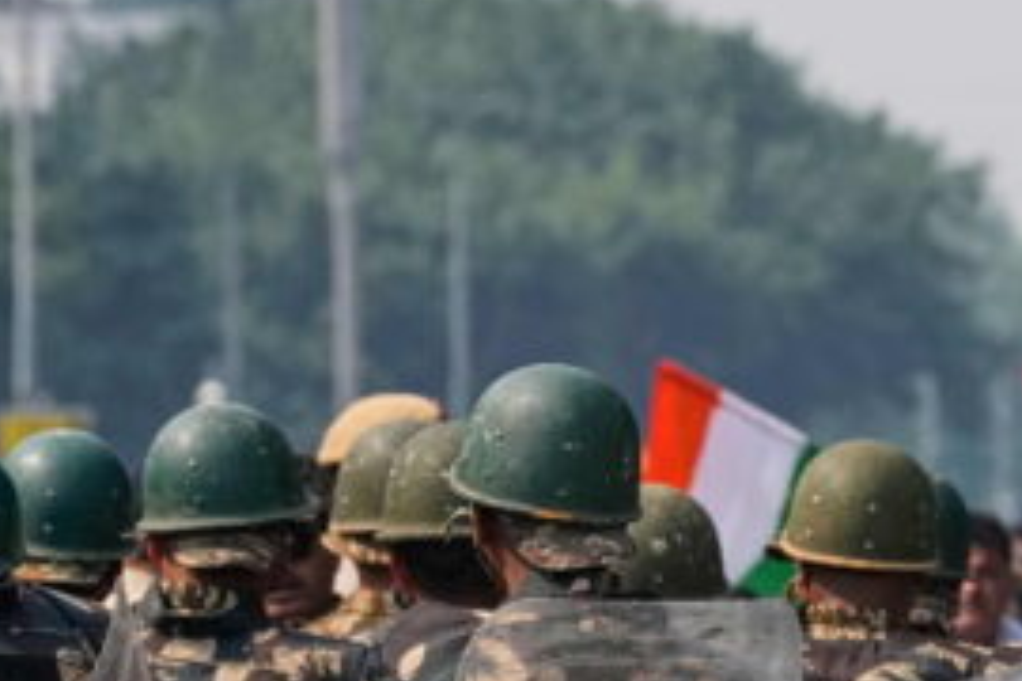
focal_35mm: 760
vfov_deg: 1.8
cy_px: 872
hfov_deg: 2.7
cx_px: 1631
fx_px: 21574
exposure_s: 1/2000
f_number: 7.1
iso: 640
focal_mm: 200
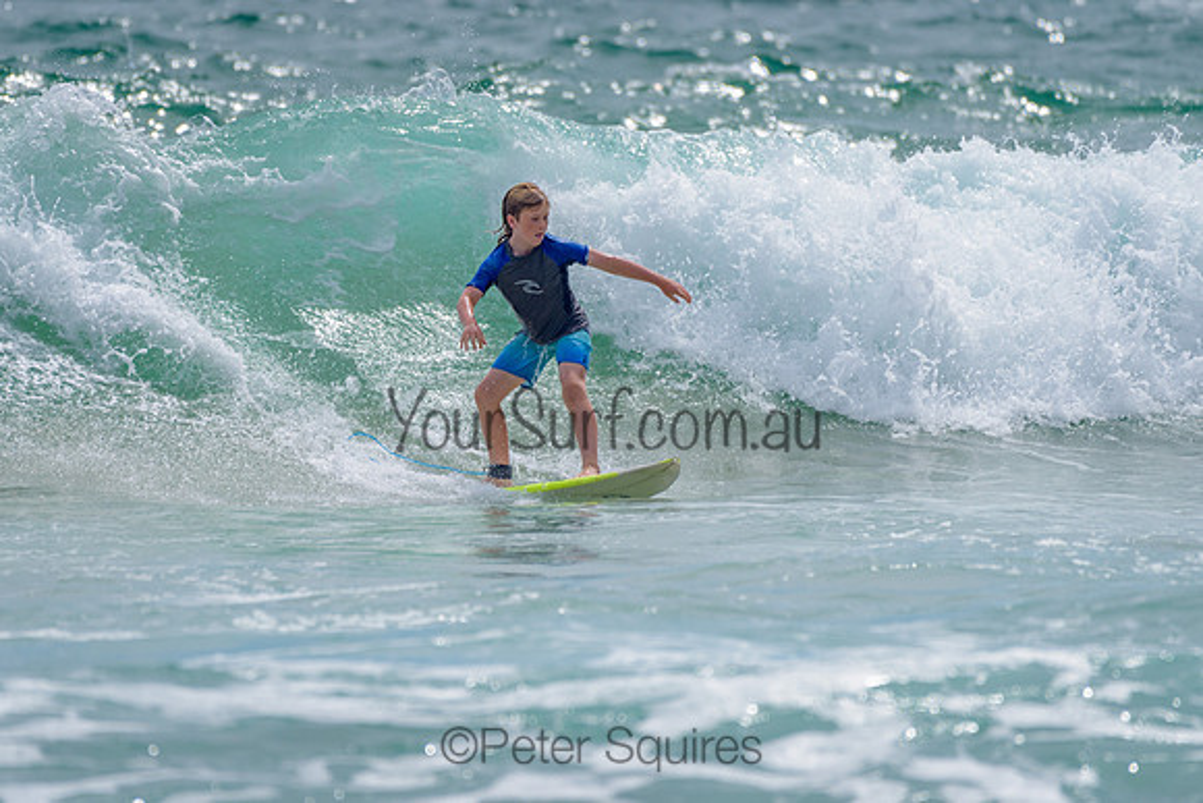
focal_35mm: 613
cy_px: 320
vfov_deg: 2.2
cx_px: 552
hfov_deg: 3.4
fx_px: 20474
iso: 90
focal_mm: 500
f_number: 5.6
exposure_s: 1/2000
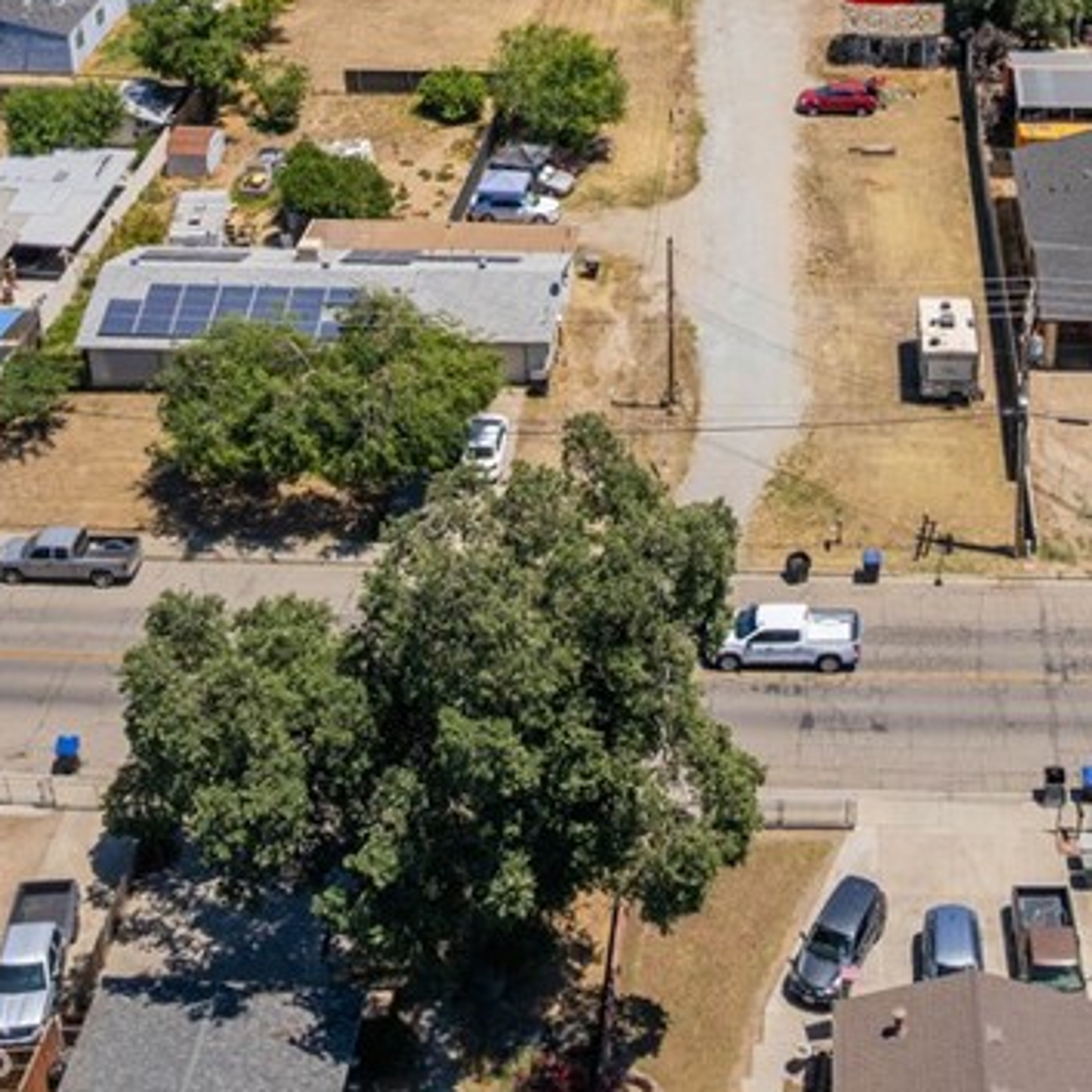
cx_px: 765
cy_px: 43
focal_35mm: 54
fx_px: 1927
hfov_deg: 31.3
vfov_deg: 29.8
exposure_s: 1/2000
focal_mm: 8.38
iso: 120
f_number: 2.8
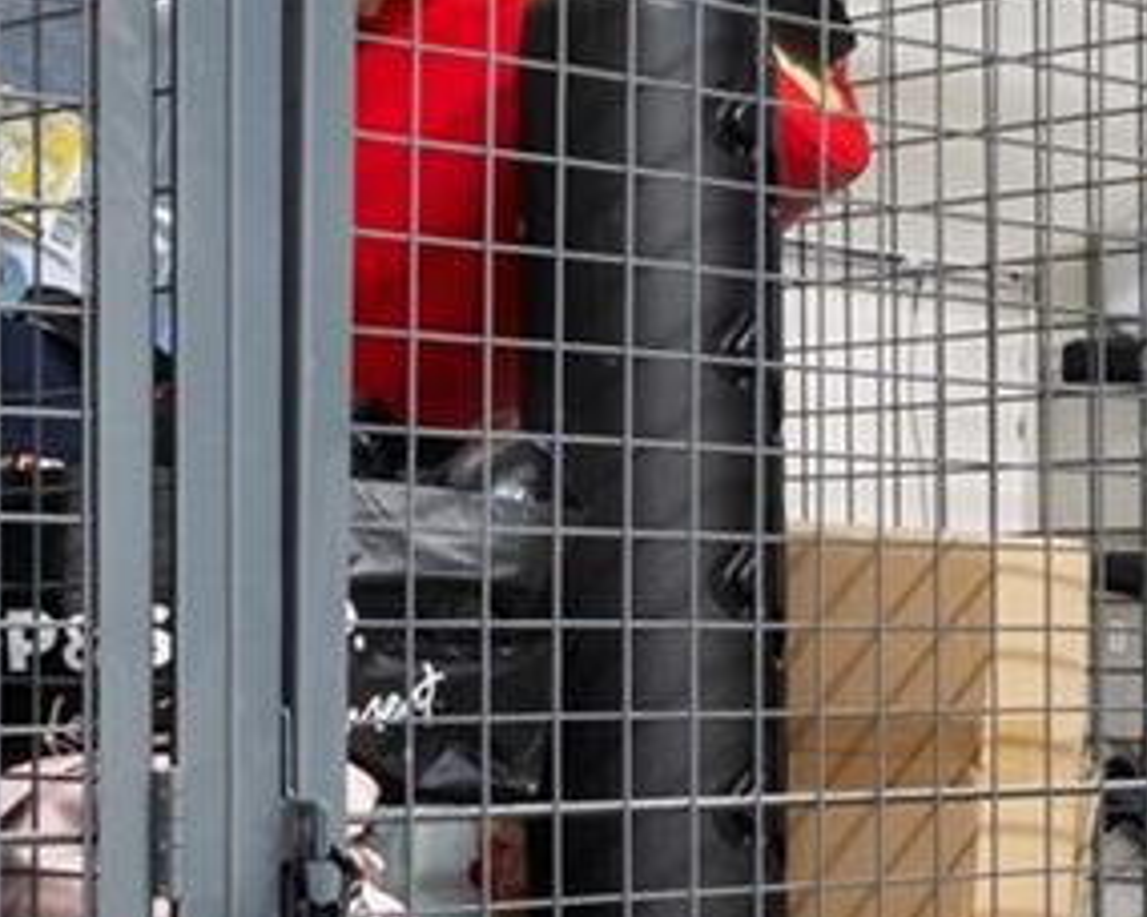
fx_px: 3429
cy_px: 601
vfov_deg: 15.2
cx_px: 938
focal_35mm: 101
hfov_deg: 18.8
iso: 320
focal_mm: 10
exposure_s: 1.3
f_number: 9
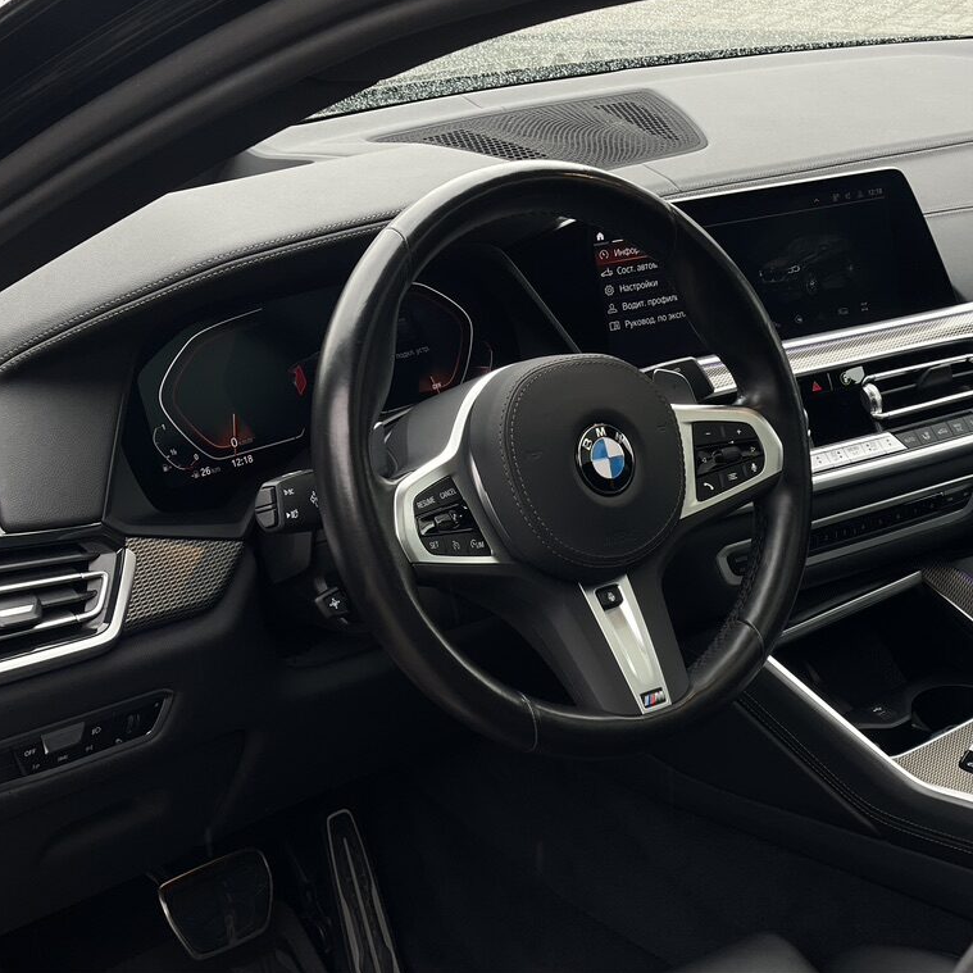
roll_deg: -2.3
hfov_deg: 27.7
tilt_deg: -21.8
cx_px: 563
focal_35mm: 62
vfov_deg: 27.7
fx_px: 1972
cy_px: 486
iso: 50
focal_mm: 6
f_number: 2
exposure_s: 1/122
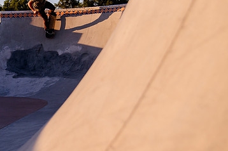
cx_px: 14
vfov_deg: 17.6
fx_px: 487
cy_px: 39
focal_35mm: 77
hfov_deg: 25.4
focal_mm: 32
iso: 1000
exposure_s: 1/3200
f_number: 4
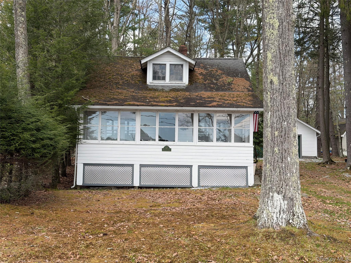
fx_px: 487
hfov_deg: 39.7
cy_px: 132
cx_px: 176
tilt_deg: +2.7
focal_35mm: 48
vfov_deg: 30.3
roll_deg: -0.7
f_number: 1.78
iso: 80
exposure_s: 1/1484
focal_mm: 6.76
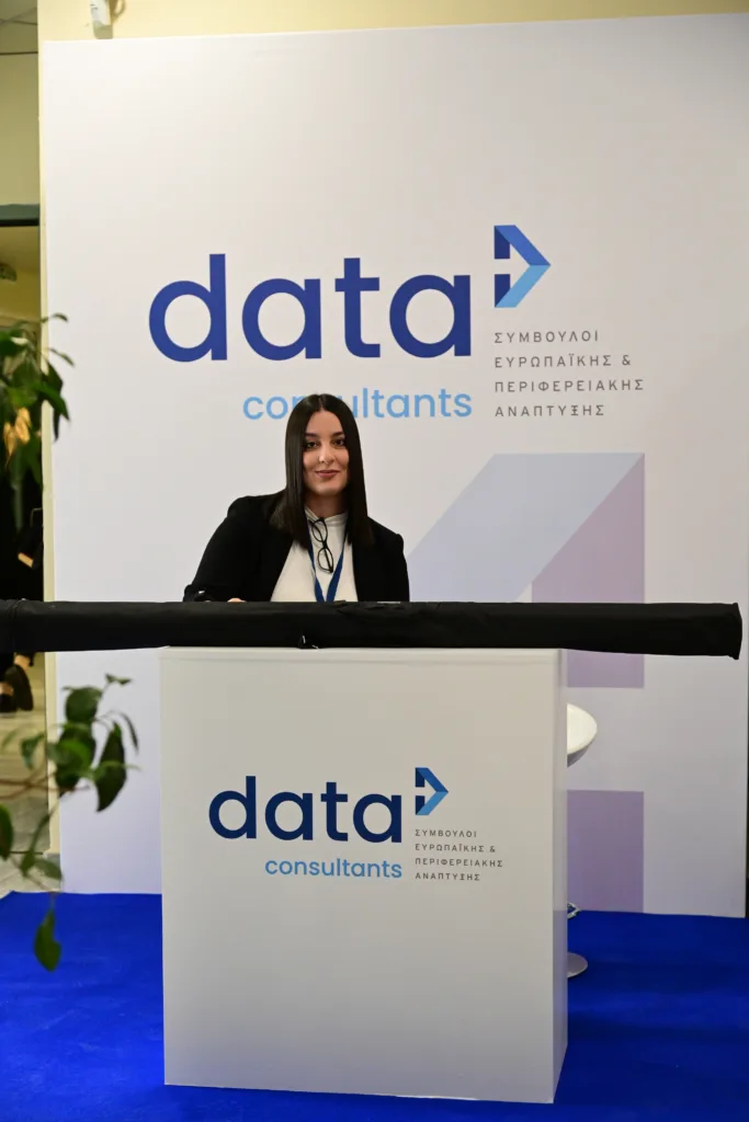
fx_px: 1809
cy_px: 561
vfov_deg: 34.5
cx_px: 374
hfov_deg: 23.4
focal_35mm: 58
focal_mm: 58
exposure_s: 1/160
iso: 3200
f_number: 4
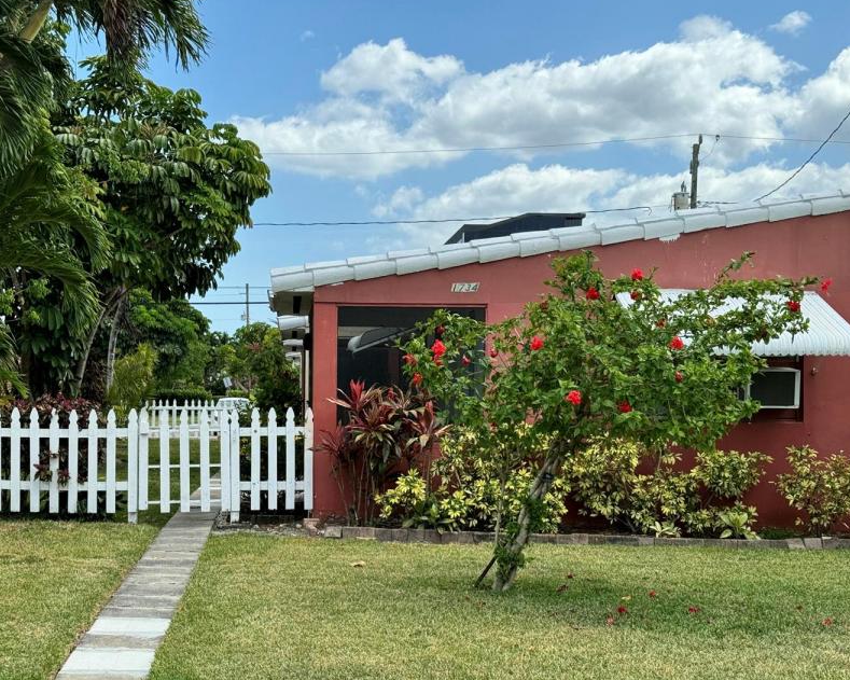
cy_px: 379
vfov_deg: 26.7
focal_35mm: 57
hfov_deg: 32.9
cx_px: 345
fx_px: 1434
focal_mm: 6.76
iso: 64
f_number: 1.78
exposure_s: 1/3817
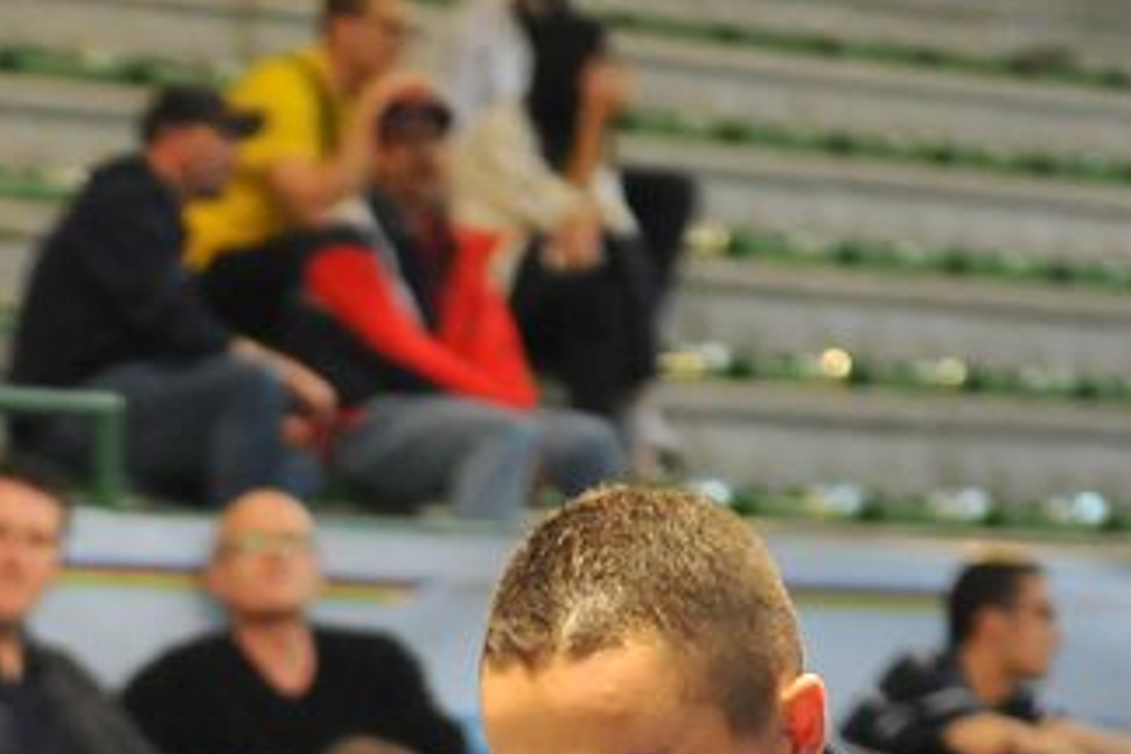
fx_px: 8136
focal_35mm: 259
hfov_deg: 7.9
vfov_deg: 5.2
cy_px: 1354
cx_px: -98
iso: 4000
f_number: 2.8
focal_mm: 70
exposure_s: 1/200
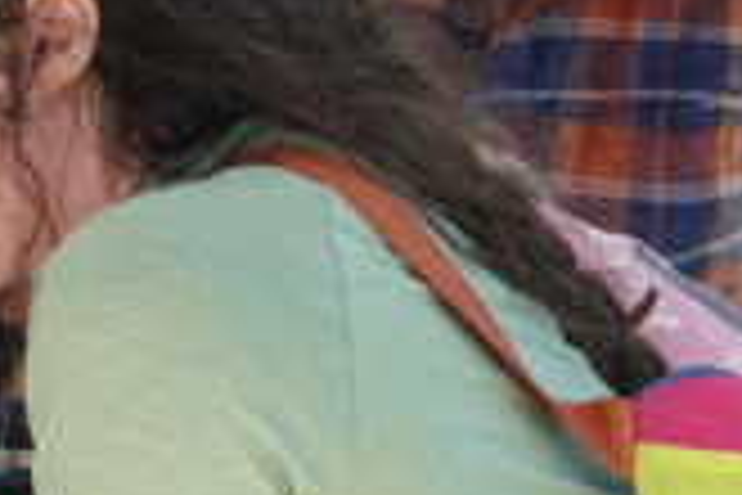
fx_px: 11191
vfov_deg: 2.5
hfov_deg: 3.8
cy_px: 176
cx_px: -398
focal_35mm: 543
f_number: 4
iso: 100
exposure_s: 1/200
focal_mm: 46.41
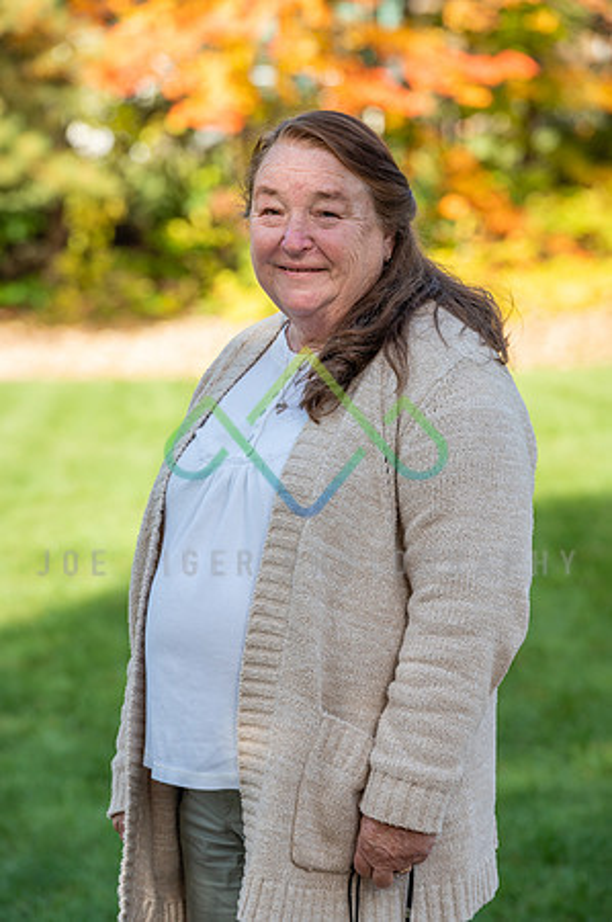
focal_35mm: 175
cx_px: 306
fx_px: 4472
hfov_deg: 7.8
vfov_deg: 11.8
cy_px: 461
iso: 100
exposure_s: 1/160
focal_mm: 175
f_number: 6.3
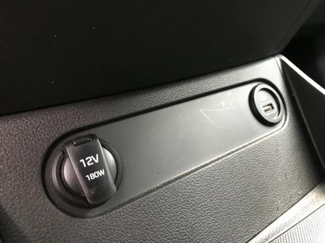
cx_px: 162
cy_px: 122
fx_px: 263
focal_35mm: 28
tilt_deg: -19.6
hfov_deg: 63.4
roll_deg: +1.8
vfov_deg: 49.7
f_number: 1.8
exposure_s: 1/7
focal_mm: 3.99
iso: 80
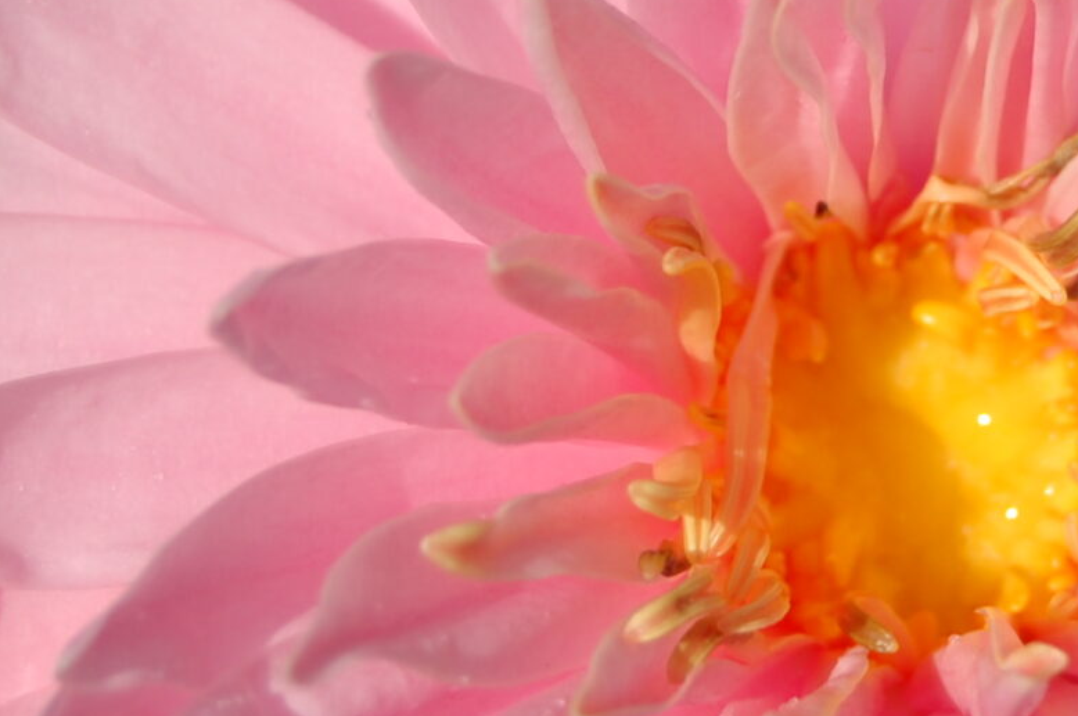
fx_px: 7089
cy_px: 162
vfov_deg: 5.8
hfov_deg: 8.7
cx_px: 995
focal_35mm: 237
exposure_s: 1/1600
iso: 200
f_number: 5.6
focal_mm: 48
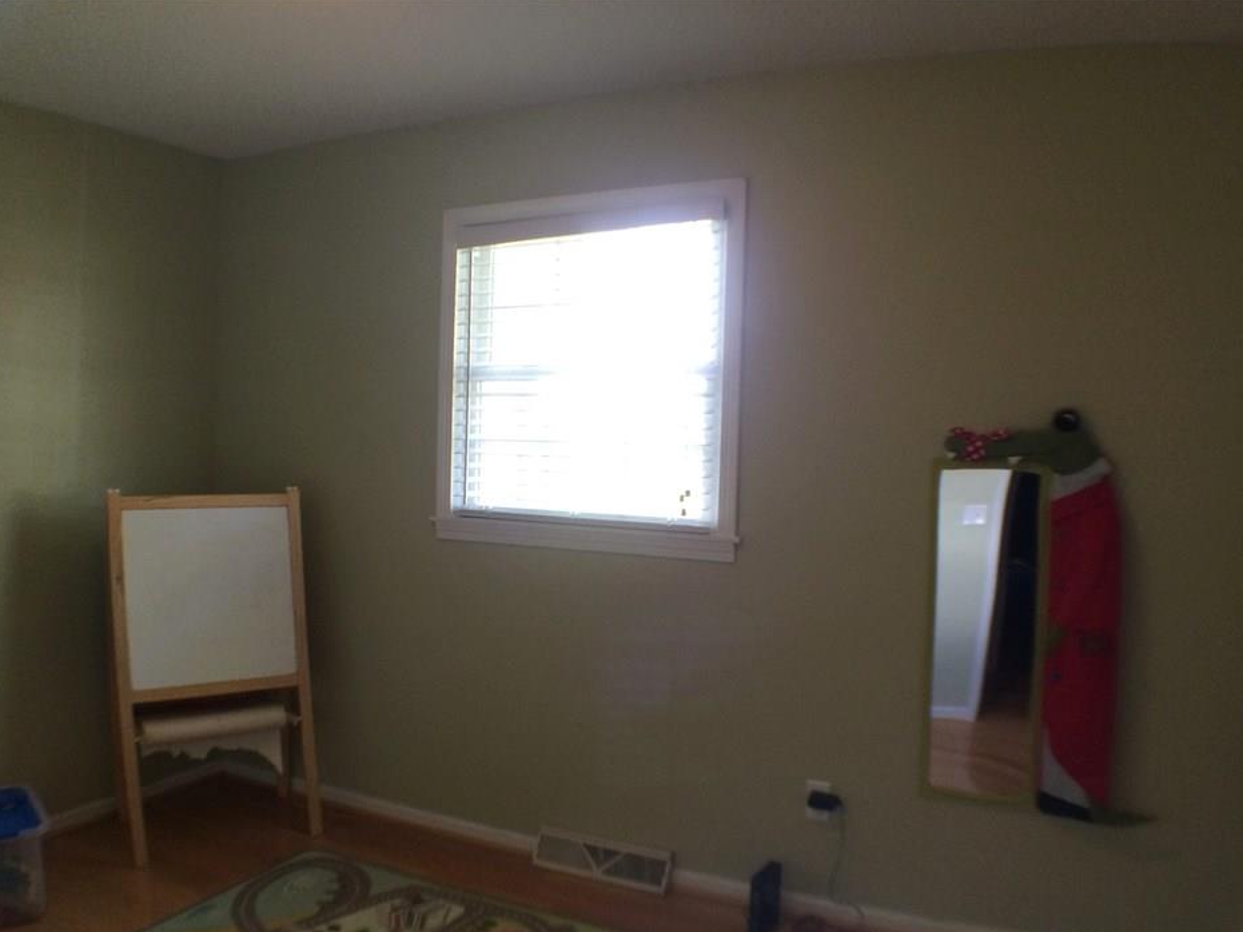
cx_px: 634
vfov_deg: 42.9
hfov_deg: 55.4
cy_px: 509
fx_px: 1185
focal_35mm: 33
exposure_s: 1/30
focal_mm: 4.12
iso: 64
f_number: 2.2
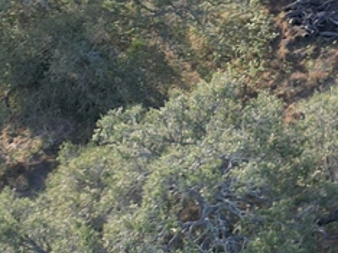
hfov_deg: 11.6
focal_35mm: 148
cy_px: -205
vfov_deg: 9.5
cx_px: 729
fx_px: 1444
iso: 110
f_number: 1.7
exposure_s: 1/350
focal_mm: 6.72
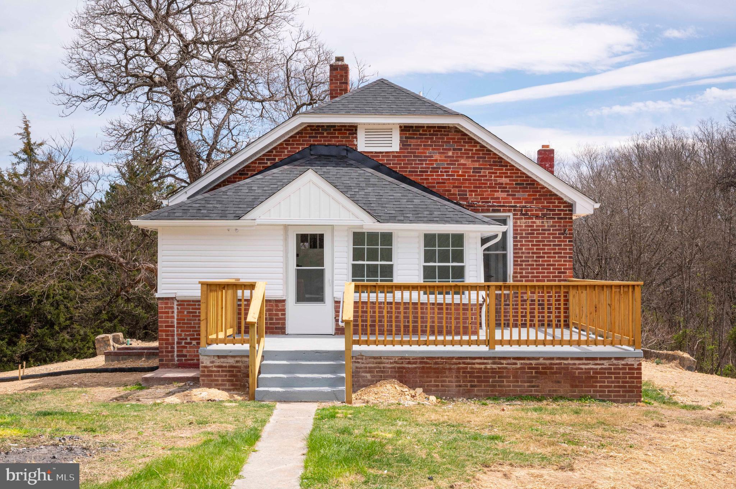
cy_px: 244
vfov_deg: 29.2
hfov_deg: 42.8
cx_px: 368
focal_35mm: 46
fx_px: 940
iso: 1000
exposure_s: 1/1000
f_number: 16
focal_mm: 46
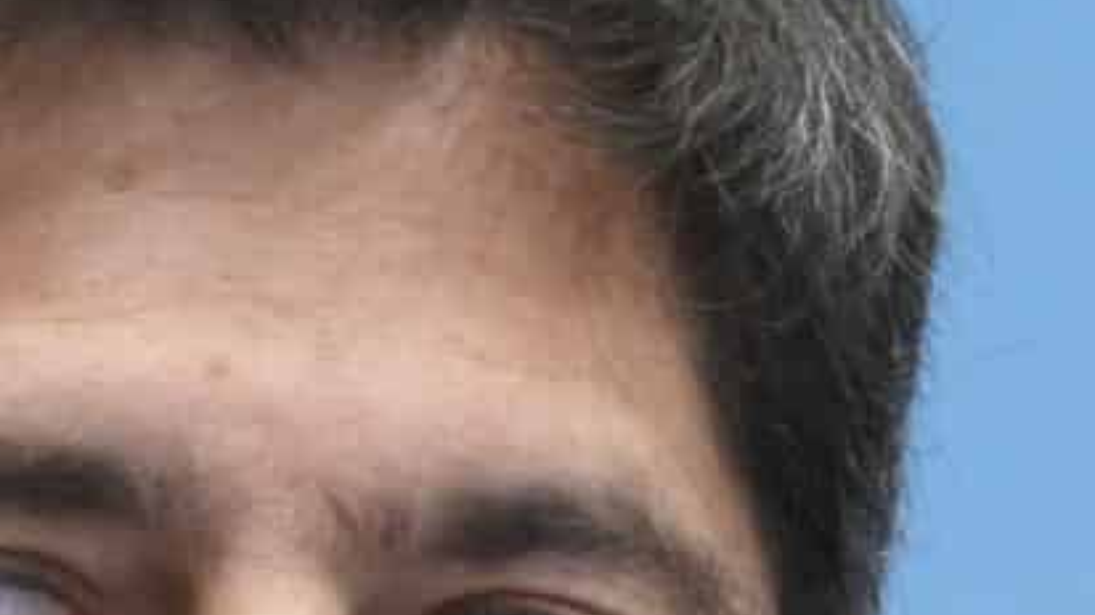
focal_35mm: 876
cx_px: 549
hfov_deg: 2.5
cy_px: 1308
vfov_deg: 1.4
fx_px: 25426
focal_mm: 135
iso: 2500
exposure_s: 1/160
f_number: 4
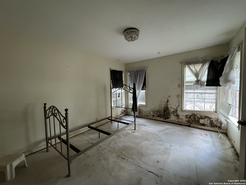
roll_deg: -0.6
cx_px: 123
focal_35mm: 14
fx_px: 99
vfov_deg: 85.7
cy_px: 92
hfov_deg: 102.1
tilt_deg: -3.8
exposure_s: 1/60
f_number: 2.2
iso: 1000
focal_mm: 2.22
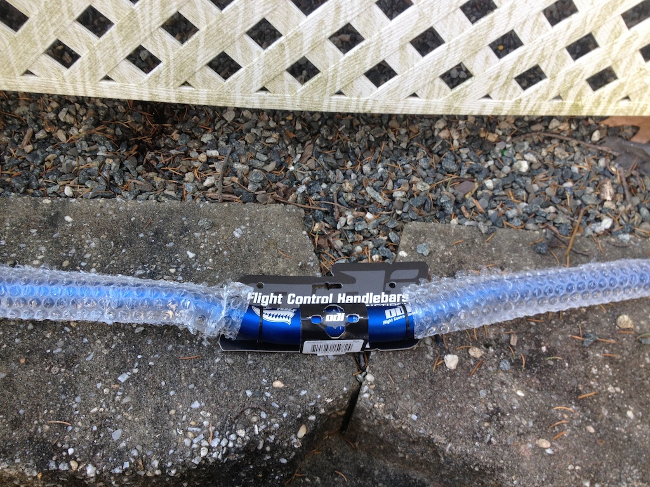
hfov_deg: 52.6
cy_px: 244
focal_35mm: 35
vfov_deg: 40.7
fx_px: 657
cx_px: 325
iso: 50
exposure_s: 1/40
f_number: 2.4
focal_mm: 4.28
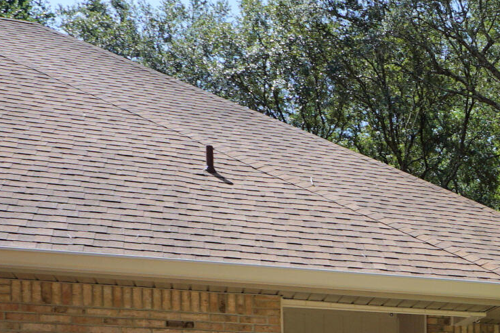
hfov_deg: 28.0
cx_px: 628
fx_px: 847
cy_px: 485
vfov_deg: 19.6
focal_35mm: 61
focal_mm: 10
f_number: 8
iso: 100
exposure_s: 1/200
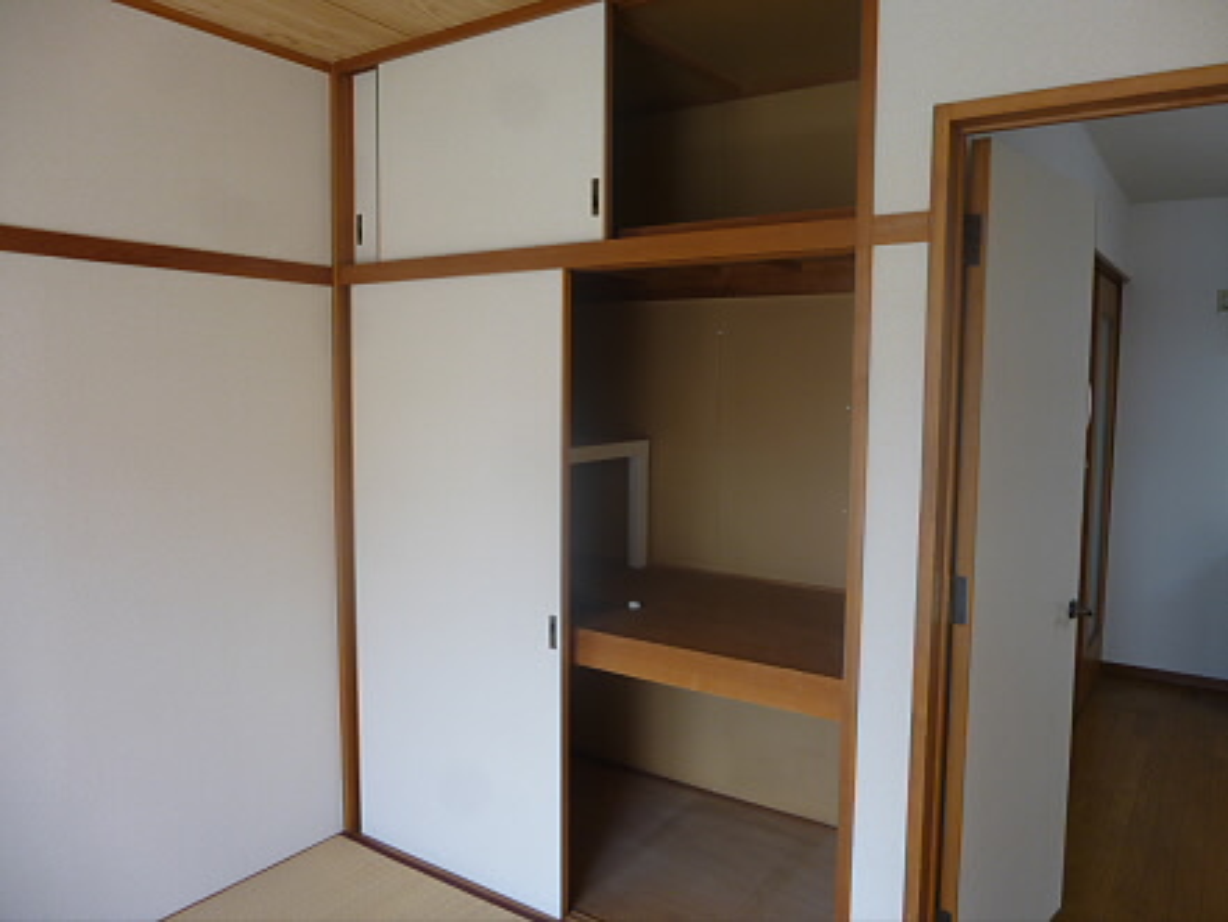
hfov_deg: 69.4
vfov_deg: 54.9
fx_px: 887
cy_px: 461
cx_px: 614
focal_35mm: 25
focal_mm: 4.5
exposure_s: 1/60
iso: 125
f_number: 3.1
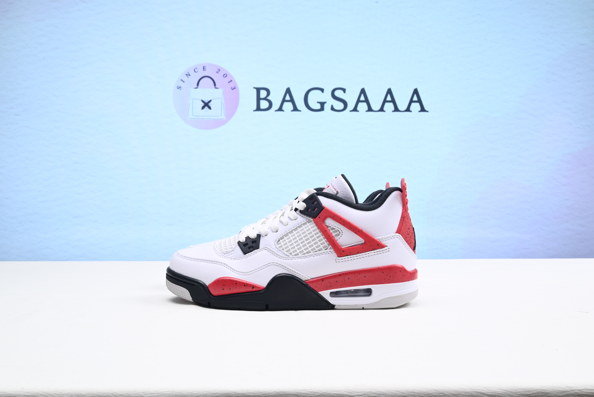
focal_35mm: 36
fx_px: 594
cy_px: 198
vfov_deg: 36.9
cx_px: 297
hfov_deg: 53.1
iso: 100
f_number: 16
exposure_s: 1/2
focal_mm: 36
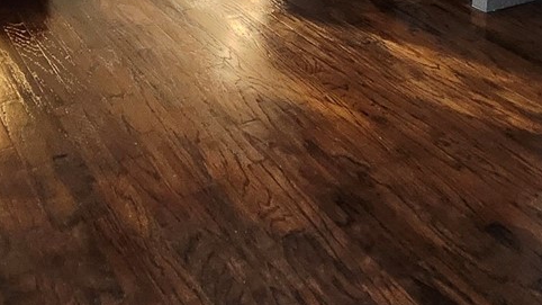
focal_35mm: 47
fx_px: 675
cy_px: -221
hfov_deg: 43.2
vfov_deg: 19.8
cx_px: 189
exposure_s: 1/60
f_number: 2.2
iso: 400
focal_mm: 1.74
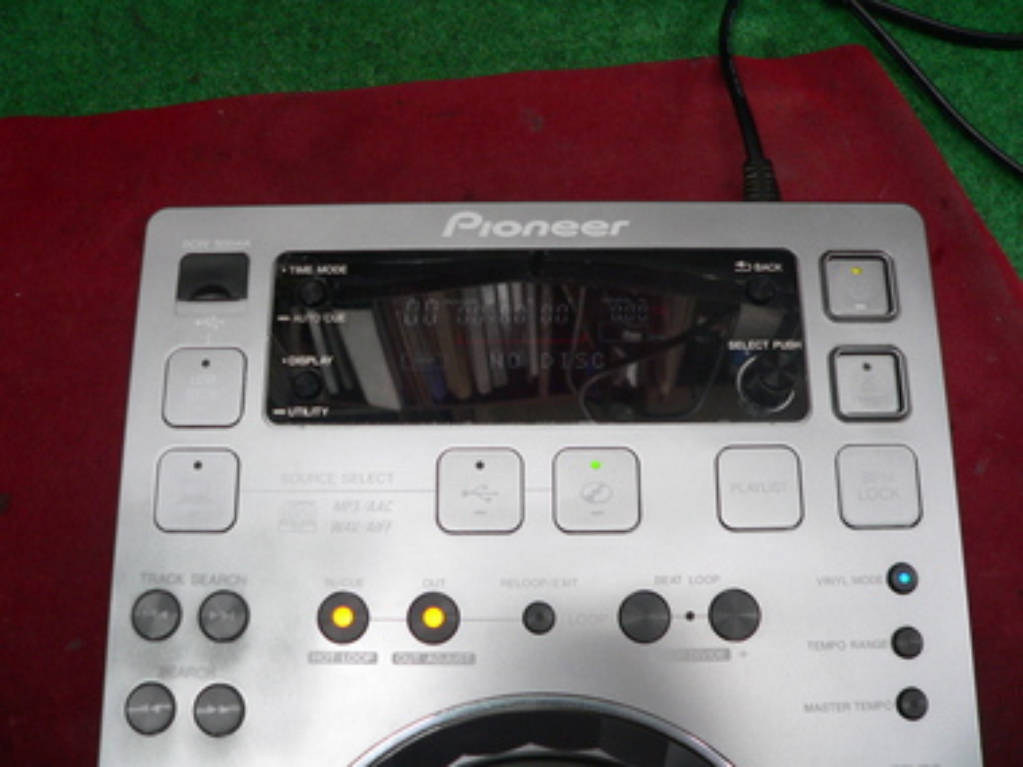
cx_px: 512
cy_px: 384
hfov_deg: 51.4
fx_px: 1064
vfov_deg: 39.7
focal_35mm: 36
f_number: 2.8
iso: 200
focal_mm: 6
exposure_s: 1/40
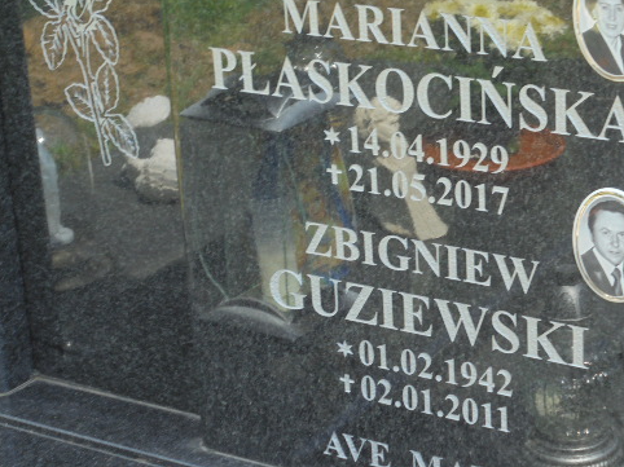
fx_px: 1748
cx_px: 407
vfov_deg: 15.2
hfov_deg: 20.2
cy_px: 251
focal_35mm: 97
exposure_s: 1/100
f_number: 6.1
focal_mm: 13.1
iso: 100
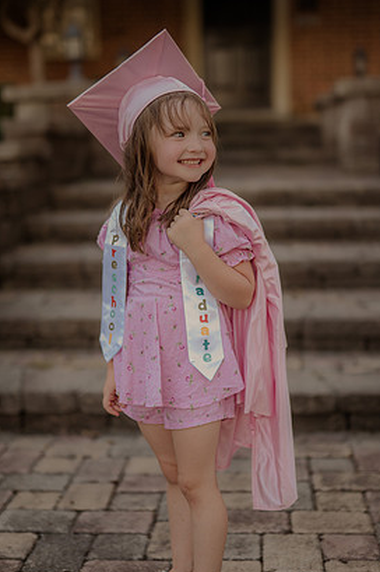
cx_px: 207
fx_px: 872
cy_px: 299
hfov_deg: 24.6
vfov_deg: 36.3
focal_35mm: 55
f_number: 2
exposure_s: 1/250
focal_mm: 50
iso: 80
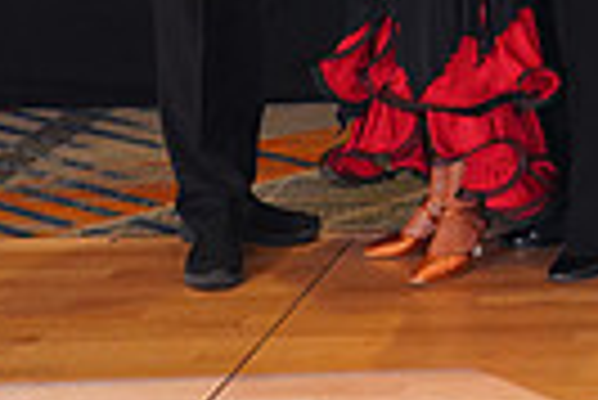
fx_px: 2245
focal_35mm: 135
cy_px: -326
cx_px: 1021
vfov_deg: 9.7
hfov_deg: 13.8
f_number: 4
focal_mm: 31
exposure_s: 1/160
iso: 1600
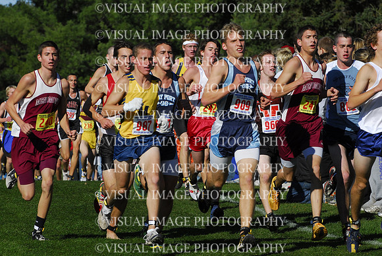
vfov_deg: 5.2
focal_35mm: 262
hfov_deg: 7.8
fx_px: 2788
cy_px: 128
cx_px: 191
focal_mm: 175
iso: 400
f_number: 7.1
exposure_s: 1/1600
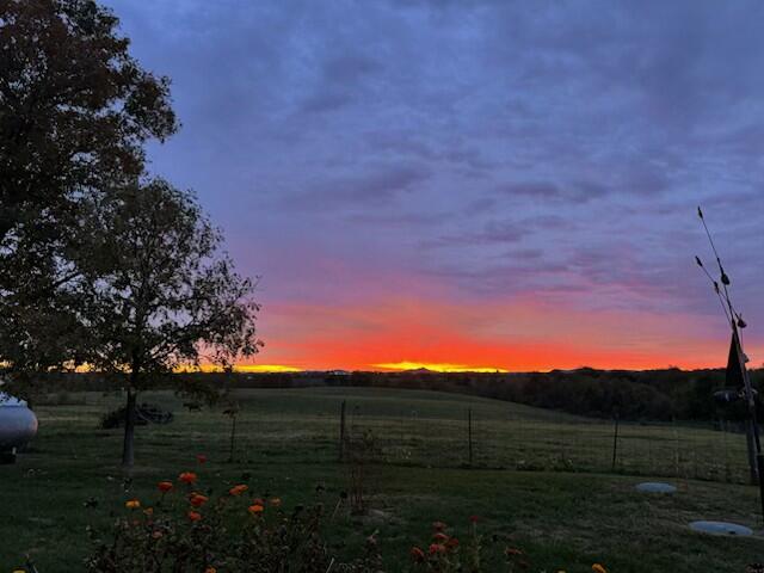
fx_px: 530
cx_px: 382
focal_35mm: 24
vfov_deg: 56.8
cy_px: 286
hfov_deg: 71.6
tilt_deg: +9.6
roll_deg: -1.0
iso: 400
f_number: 1.78
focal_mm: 6.76
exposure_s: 1/60
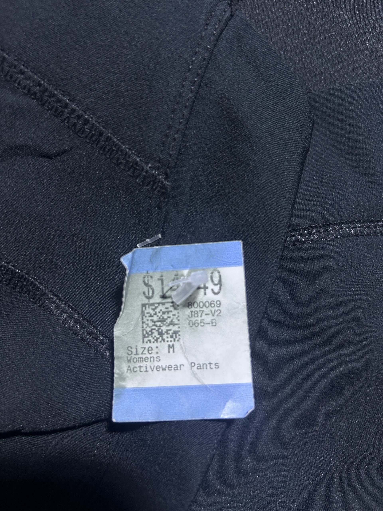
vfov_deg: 67.3
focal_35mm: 26
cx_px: 192
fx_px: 384
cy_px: 256
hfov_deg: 53.1
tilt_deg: -57.6
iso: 125
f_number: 1.5
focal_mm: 5.7
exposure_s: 1/100
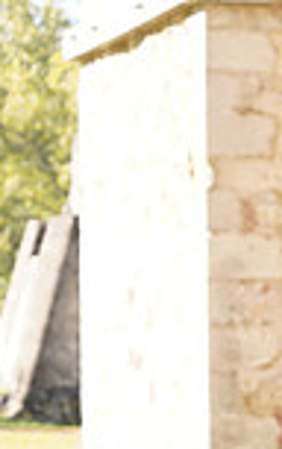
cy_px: 492
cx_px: 767
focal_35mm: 267
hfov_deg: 4.8
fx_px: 3274
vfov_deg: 7.8
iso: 125
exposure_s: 1/100
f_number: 5
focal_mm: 69
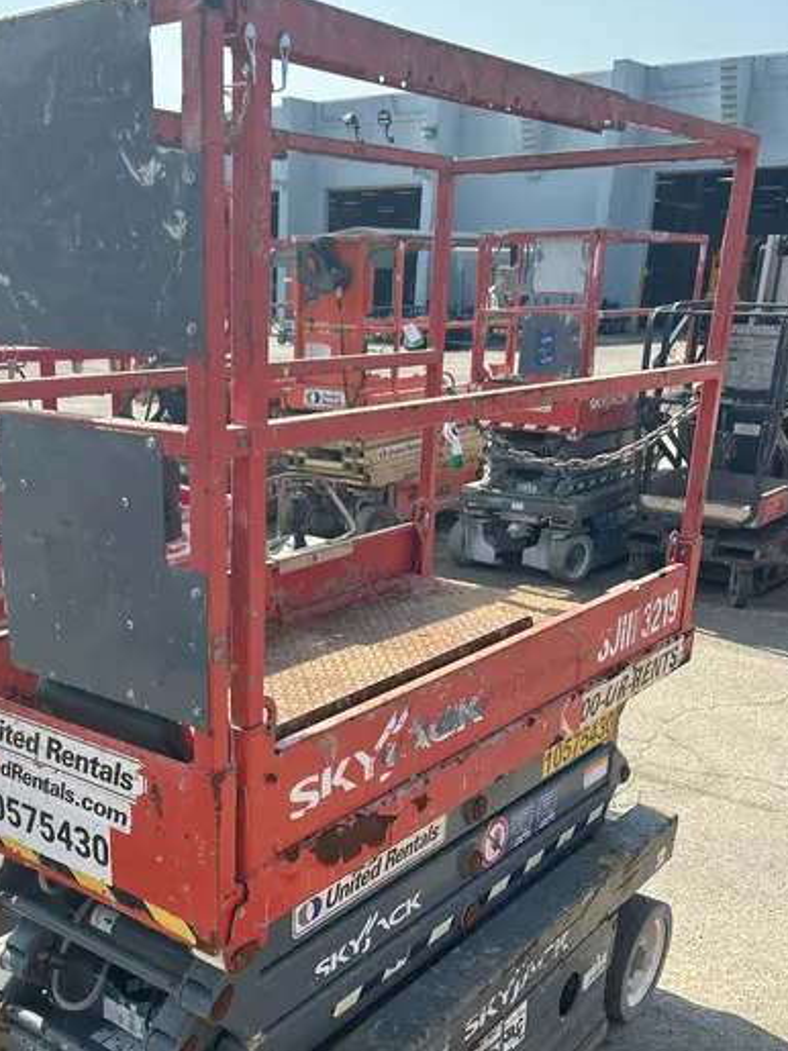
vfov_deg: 49.2
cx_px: 253
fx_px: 1123
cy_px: 705
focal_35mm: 37
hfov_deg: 38.2
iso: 50
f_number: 1.5
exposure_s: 1/2083
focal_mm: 5.7
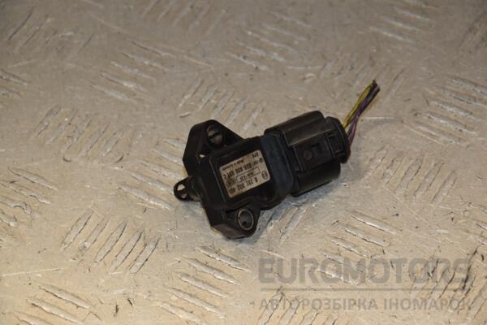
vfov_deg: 8.7
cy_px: 162
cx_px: 244
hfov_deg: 13.0
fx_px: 2130
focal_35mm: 158
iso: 800
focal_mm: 105
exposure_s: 1/200
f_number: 8
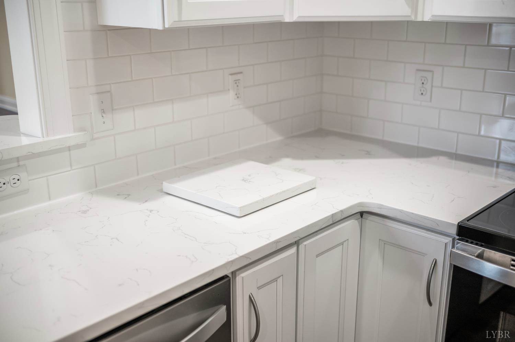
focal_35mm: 40
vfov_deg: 33.3
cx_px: 258
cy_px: 171
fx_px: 572
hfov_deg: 48.5
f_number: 2.5
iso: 500
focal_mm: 40
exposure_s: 1/200
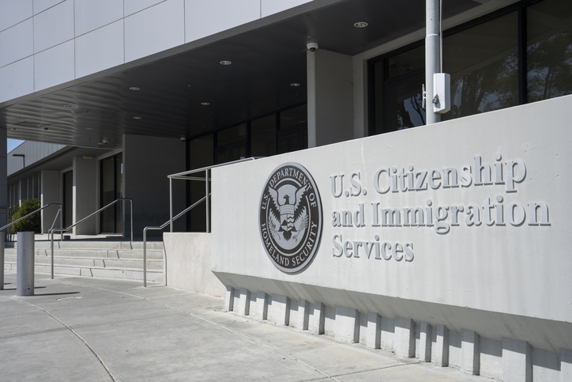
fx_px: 540
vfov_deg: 38.9
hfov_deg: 55.8
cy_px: 191
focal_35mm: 34
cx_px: 286
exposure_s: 1/400
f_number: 8
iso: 100
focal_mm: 34
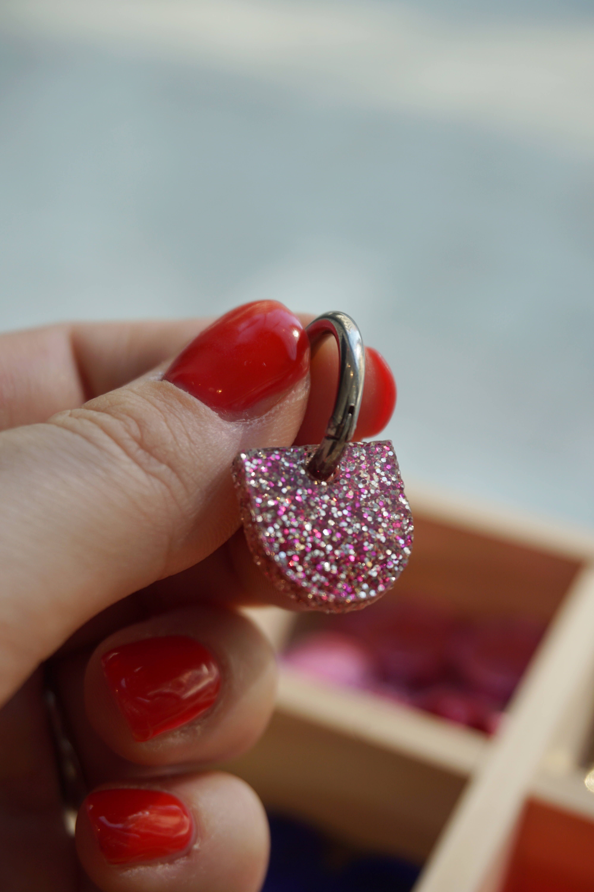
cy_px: 446
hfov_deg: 25.8
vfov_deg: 37.9
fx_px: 1299
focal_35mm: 52
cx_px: 297
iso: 100
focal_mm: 35
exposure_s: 1/60
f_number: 5.6
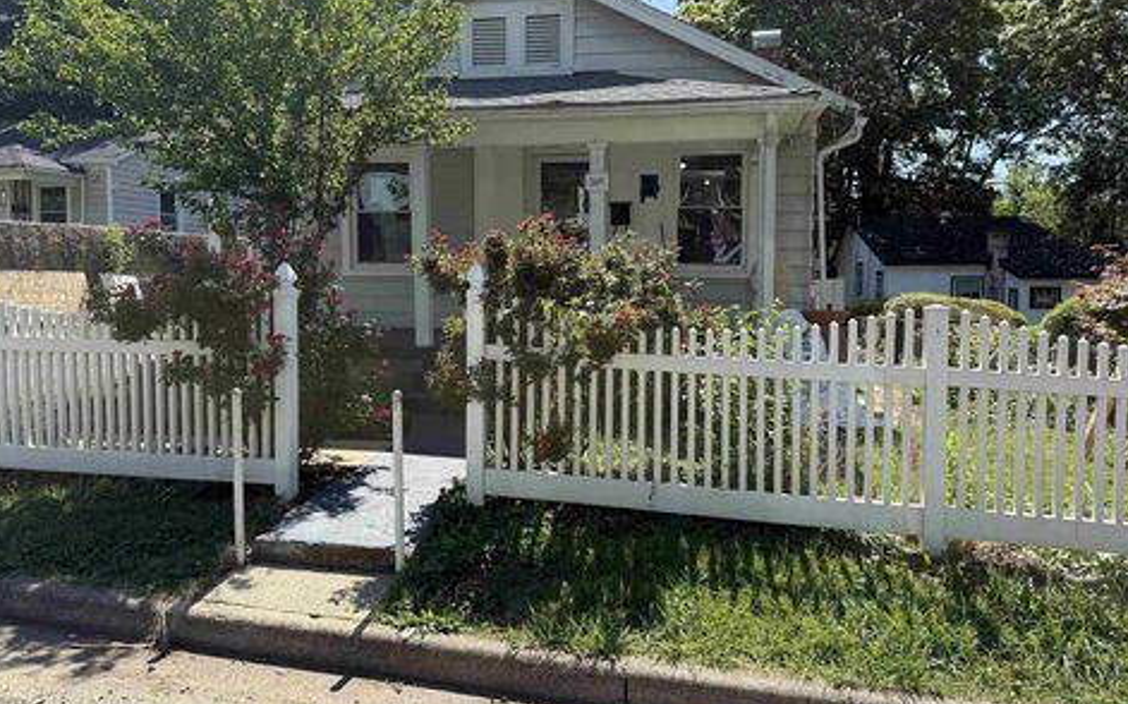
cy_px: 301
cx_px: 541
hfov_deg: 68.4
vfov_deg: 45.8
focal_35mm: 27
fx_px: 830
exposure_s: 1/2703
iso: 100
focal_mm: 6.76
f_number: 1.78
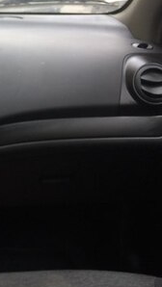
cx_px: -106
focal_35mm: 70
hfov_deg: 15.4
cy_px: 107
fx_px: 534
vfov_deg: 30.0
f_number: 2.2
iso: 32
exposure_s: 1/33
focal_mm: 4.15
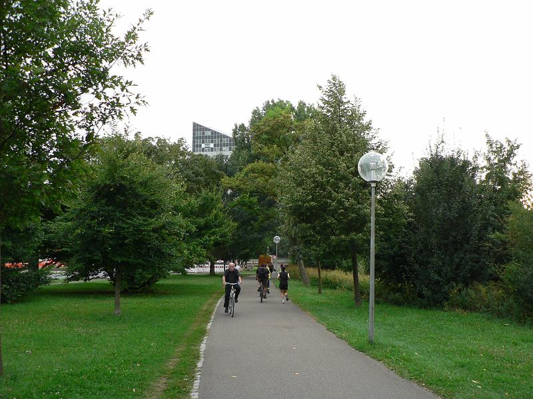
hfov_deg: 51.4
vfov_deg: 39.7
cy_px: 200
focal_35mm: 36
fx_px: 554
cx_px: 266
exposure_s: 1/100
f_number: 2.8
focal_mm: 6
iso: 80
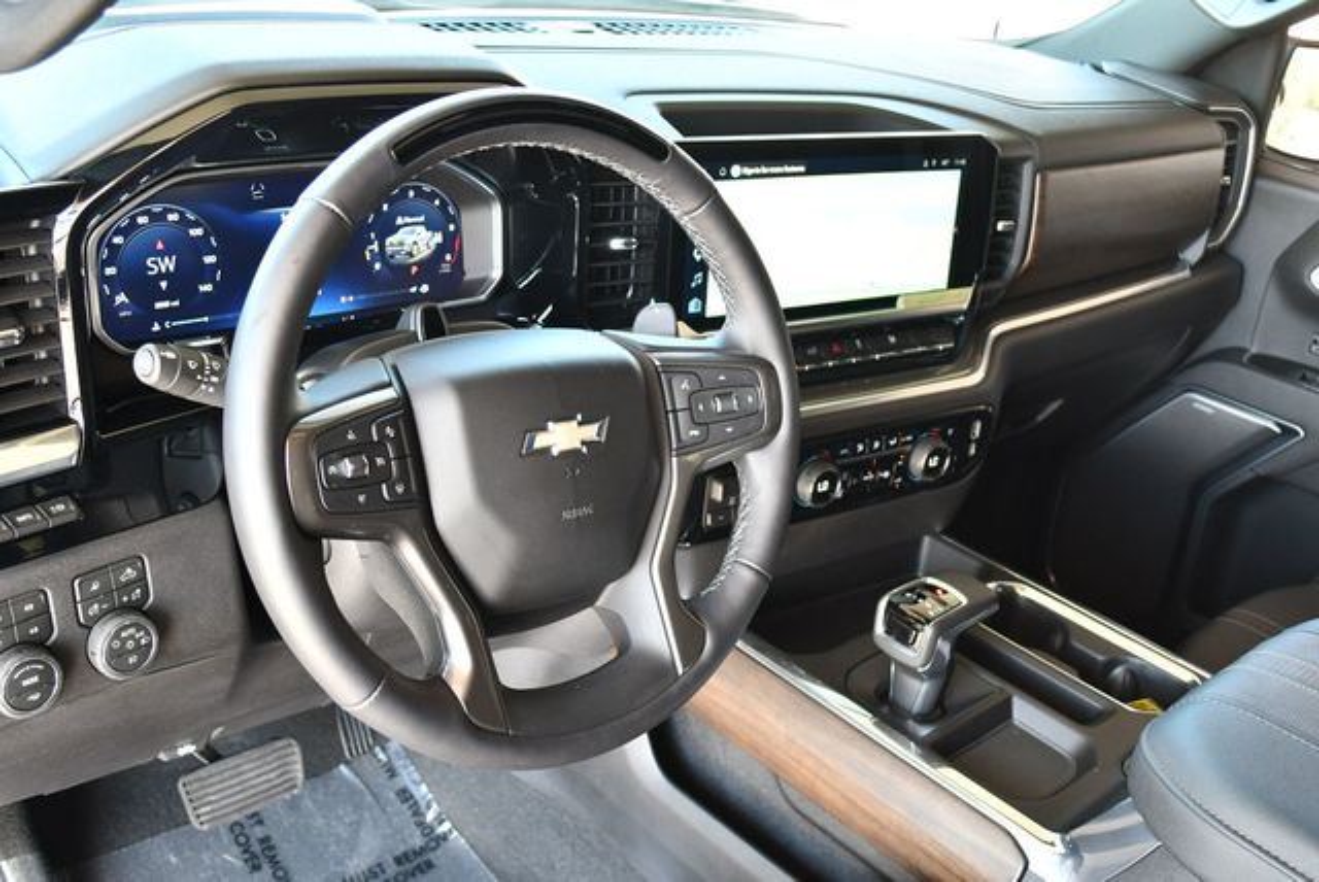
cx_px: 660
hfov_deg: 53.1
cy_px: 441
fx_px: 1320
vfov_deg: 36.9
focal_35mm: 36
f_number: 3.5
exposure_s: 1/125
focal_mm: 18
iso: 900
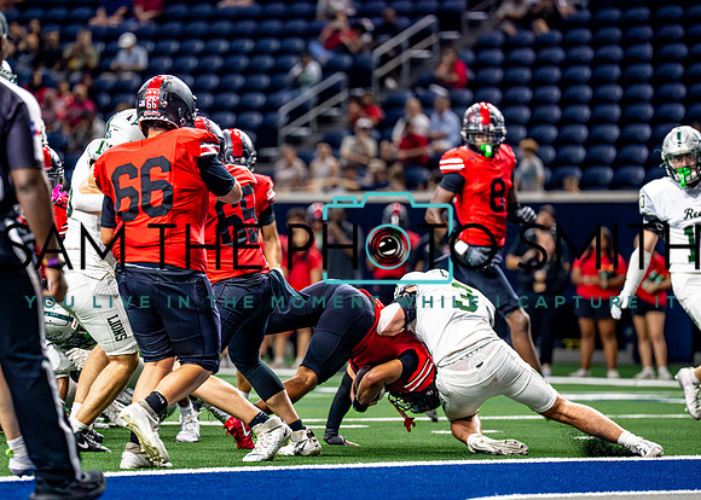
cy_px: 240
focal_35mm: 244
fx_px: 4859
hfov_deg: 8.2
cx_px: 279
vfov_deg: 5.9
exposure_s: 1/1000
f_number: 2.8
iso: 2500
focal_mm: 194
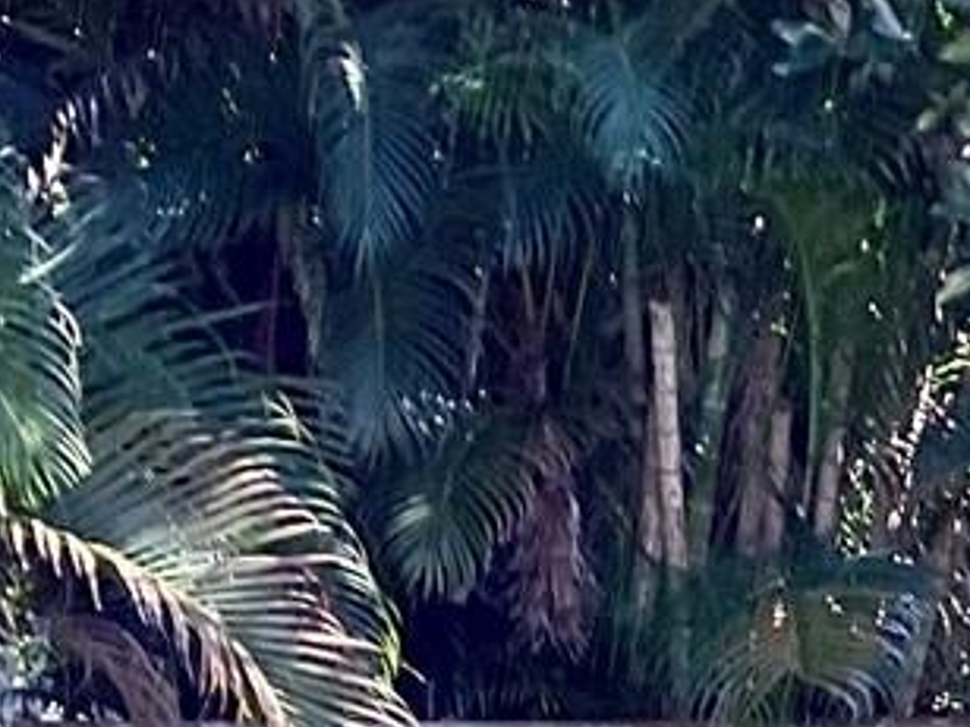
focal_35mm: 161
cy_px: 1221
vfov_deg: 8.9
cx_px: 923
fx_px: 4511
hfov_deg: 12.2
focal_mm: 3.3
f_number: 2.4
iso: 40
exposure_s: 1/120
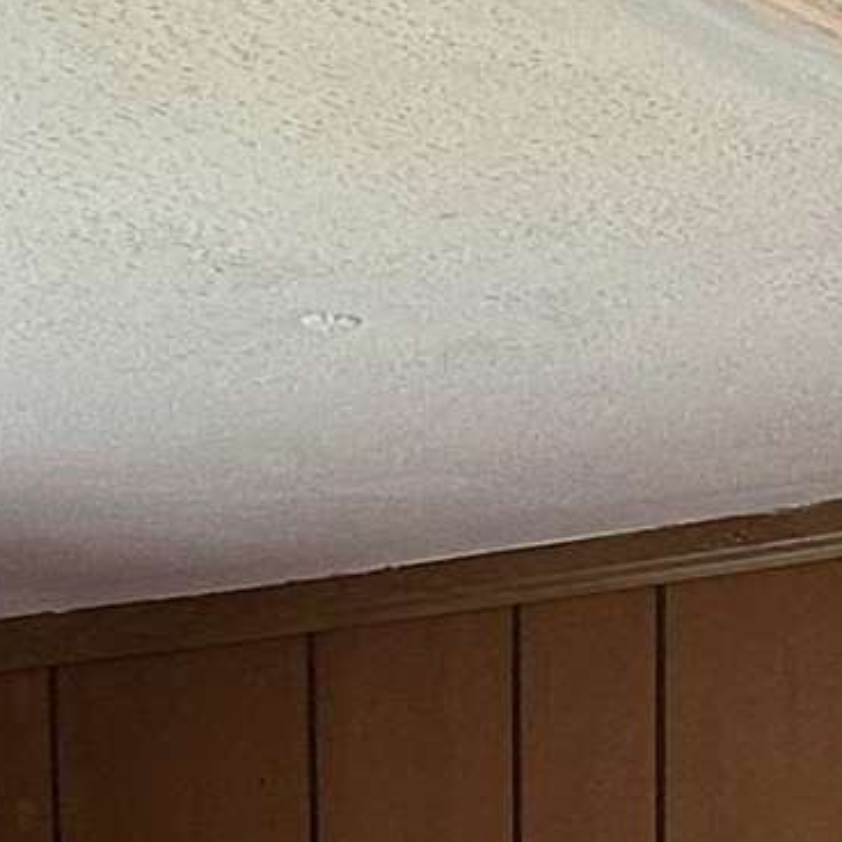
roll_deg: -0.7
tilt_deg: -5.8
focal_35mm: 177
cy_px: 2334
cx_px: 627
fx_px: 4871
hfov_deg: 9.9
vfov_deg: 8.6
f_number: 1.78
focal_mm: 6.86
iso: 200
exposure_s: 1/120
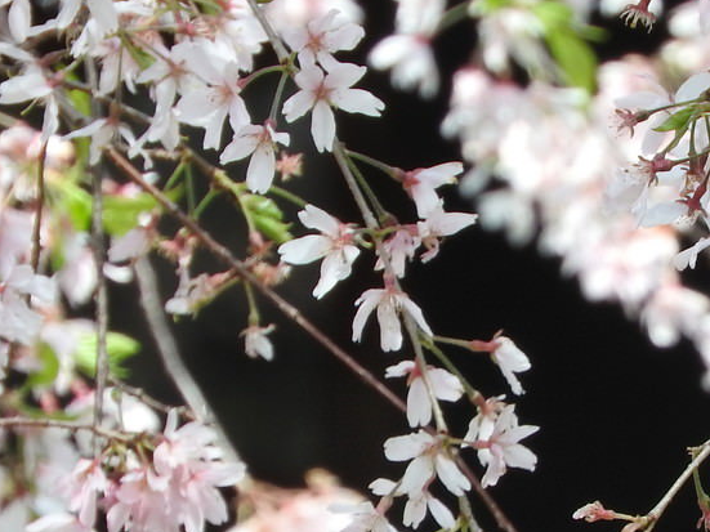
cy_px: 641
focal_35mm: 1743
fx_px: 35742
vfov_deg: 0.9
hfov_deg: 1.1
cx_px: 669
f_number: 5.6
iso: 125
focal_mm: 107.5
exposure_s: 1/250
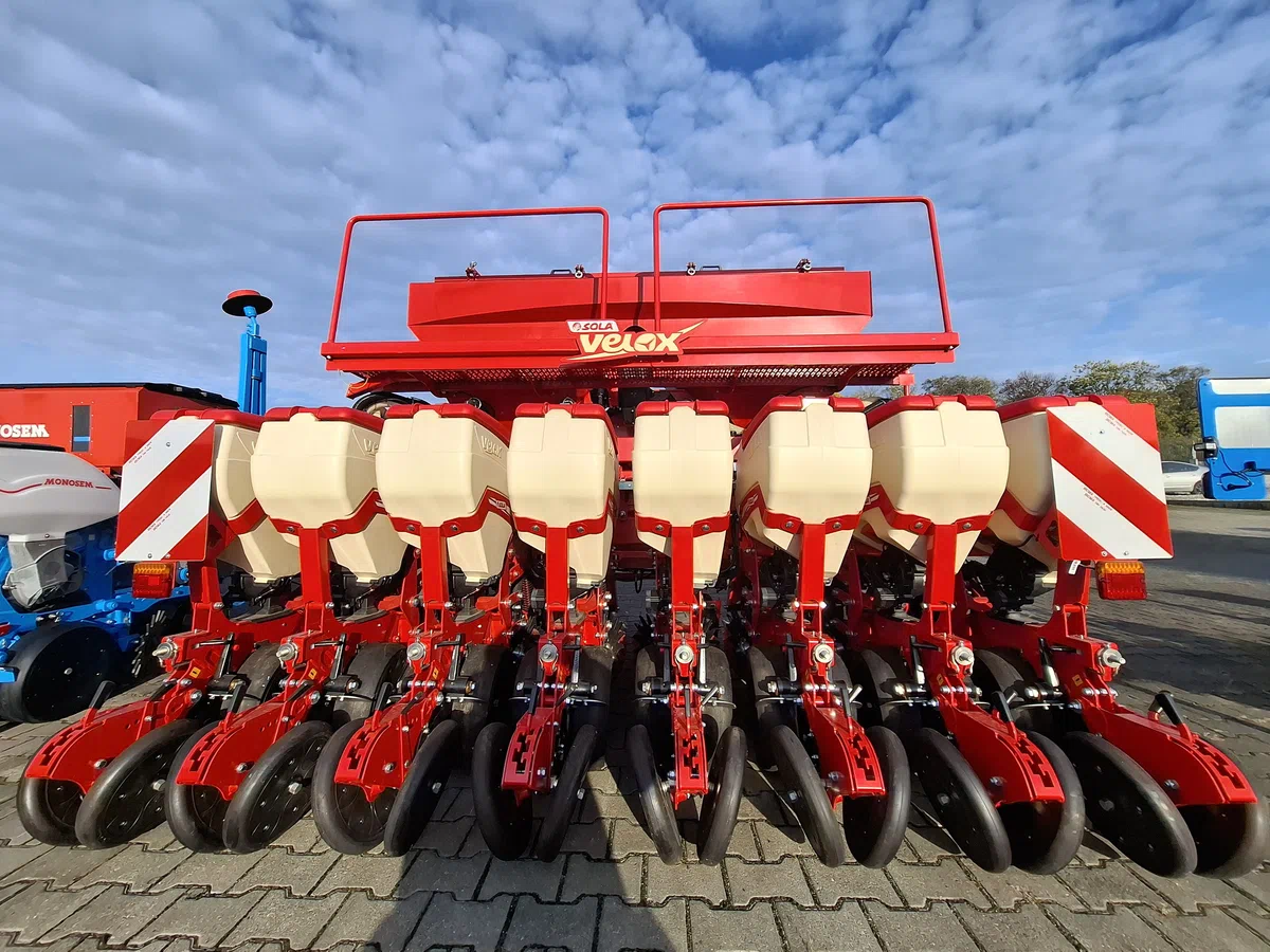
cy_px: 476
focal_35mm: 13
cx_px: 635
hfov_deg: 106.2
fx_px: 477
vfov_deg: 89.9
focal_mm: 1.74
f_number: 2.2
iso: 40
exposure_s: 1/998
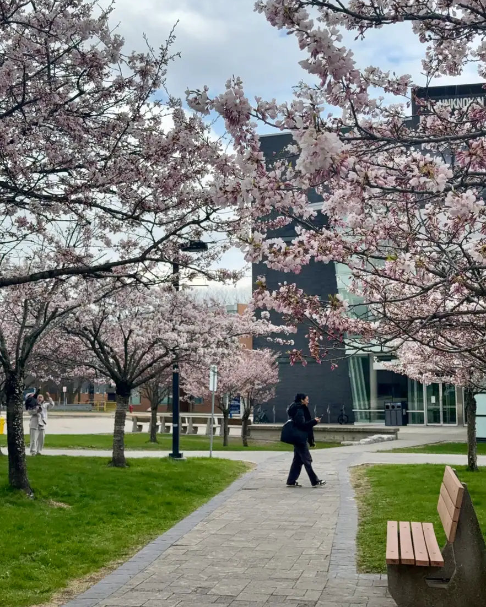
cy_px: 321
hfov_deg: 29.7
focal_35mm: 51
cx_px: 247
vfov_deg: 36.6
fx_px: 917
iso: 80
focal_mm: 6.76
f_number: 1.78
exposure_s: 1/1715
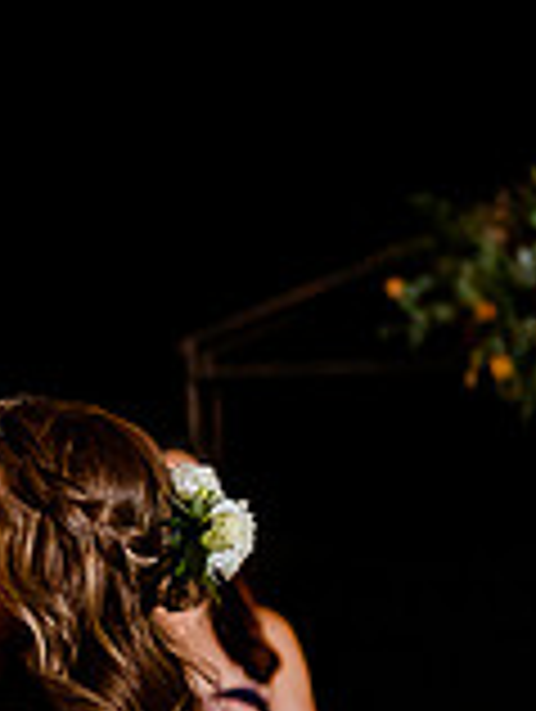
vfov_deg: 8.4
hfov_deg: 6.1
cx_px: -613
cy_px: 623
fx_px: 4859
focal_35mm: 236
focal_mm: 62
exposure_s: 1/125
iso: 2500
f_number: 2.8
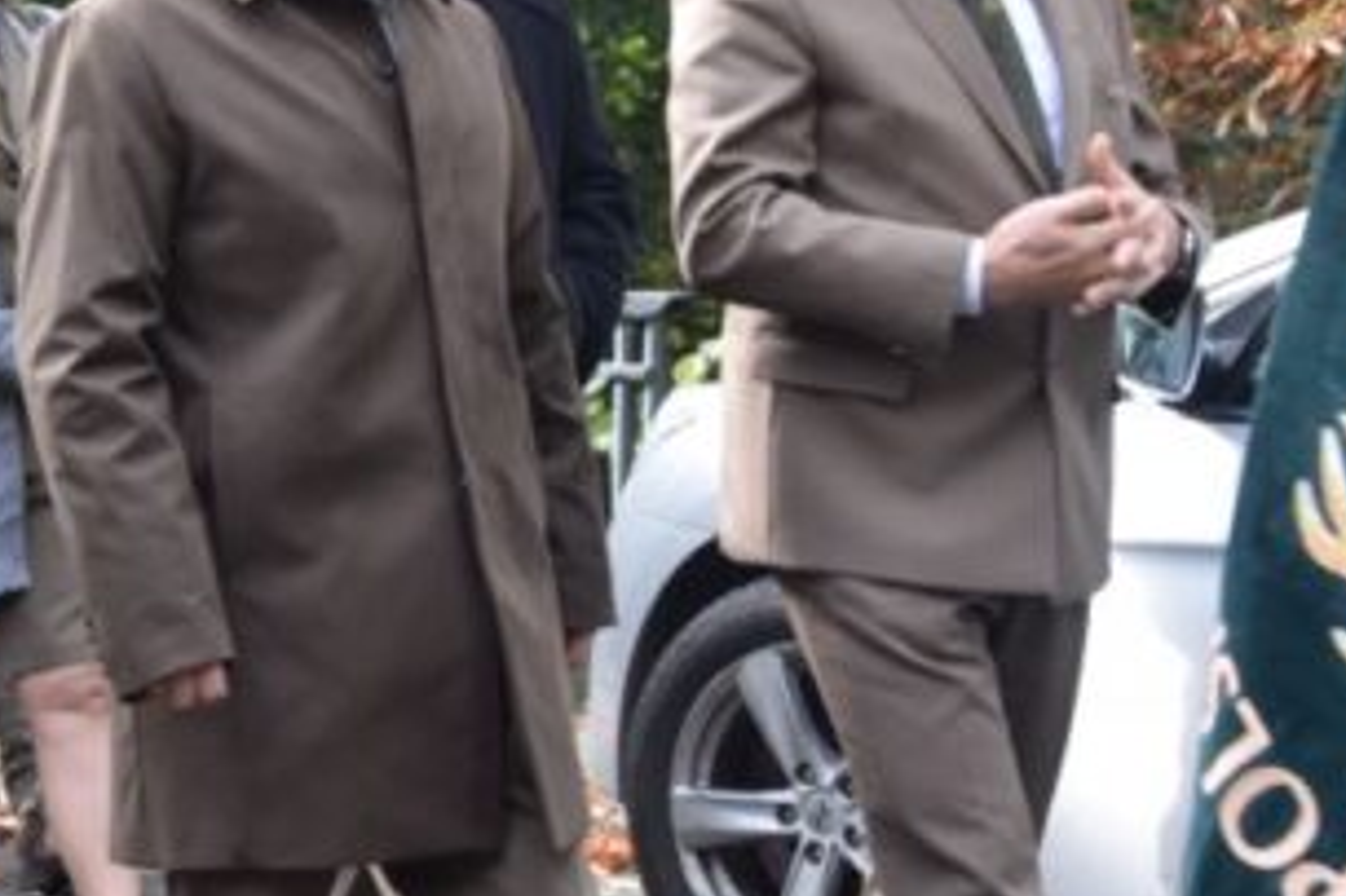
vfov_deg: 11.2
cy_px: -44
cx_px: 4
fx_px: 4521
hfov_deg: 16.6
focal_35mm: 121
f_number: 5.6
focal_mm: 32
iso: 400
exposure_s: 1/125
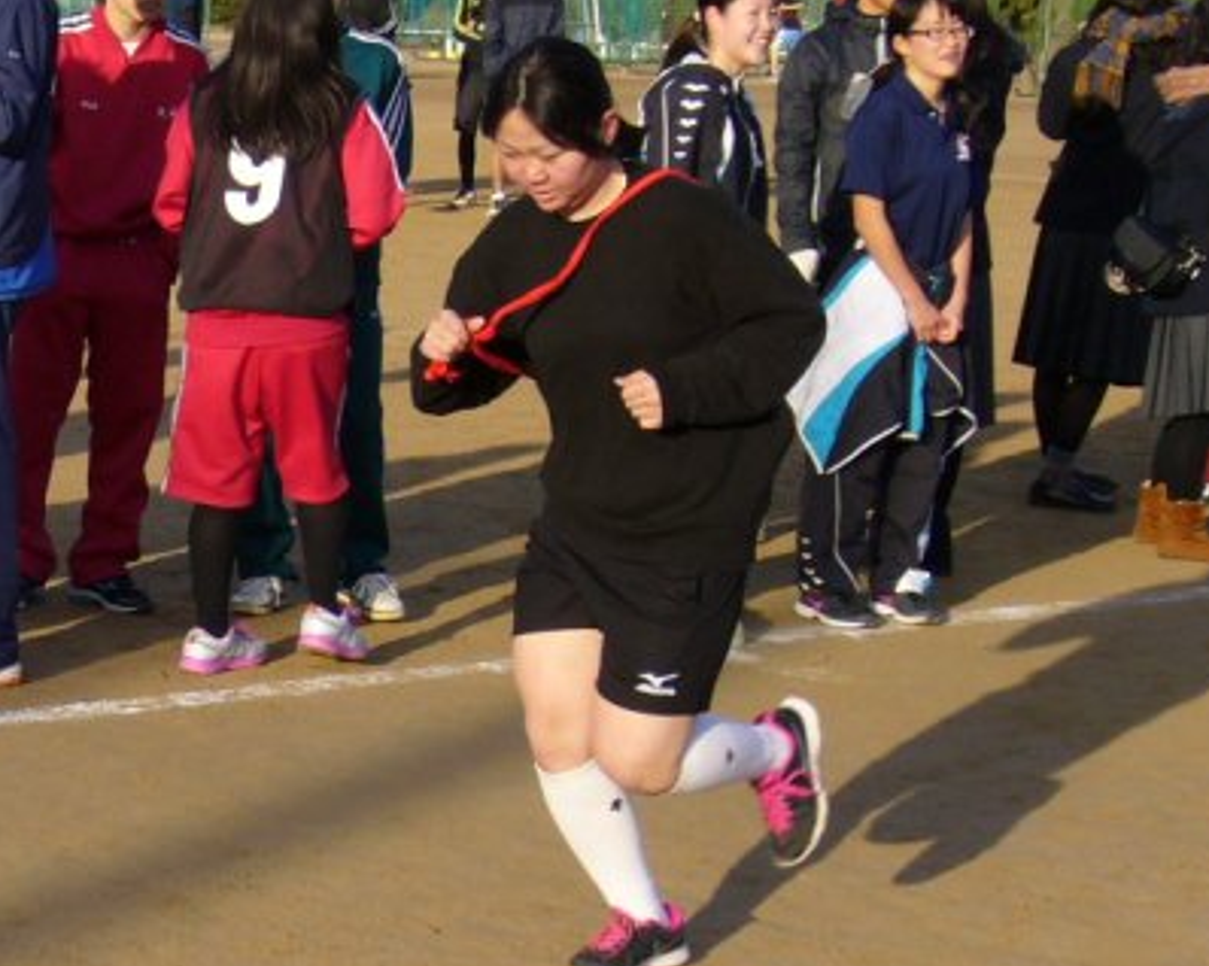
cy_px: 504
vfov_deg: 27.6
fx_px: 1967
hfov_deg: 34.2
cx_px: 574
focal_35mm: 55
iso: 80
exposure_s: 1/400
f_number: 3.3
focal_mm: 8.3
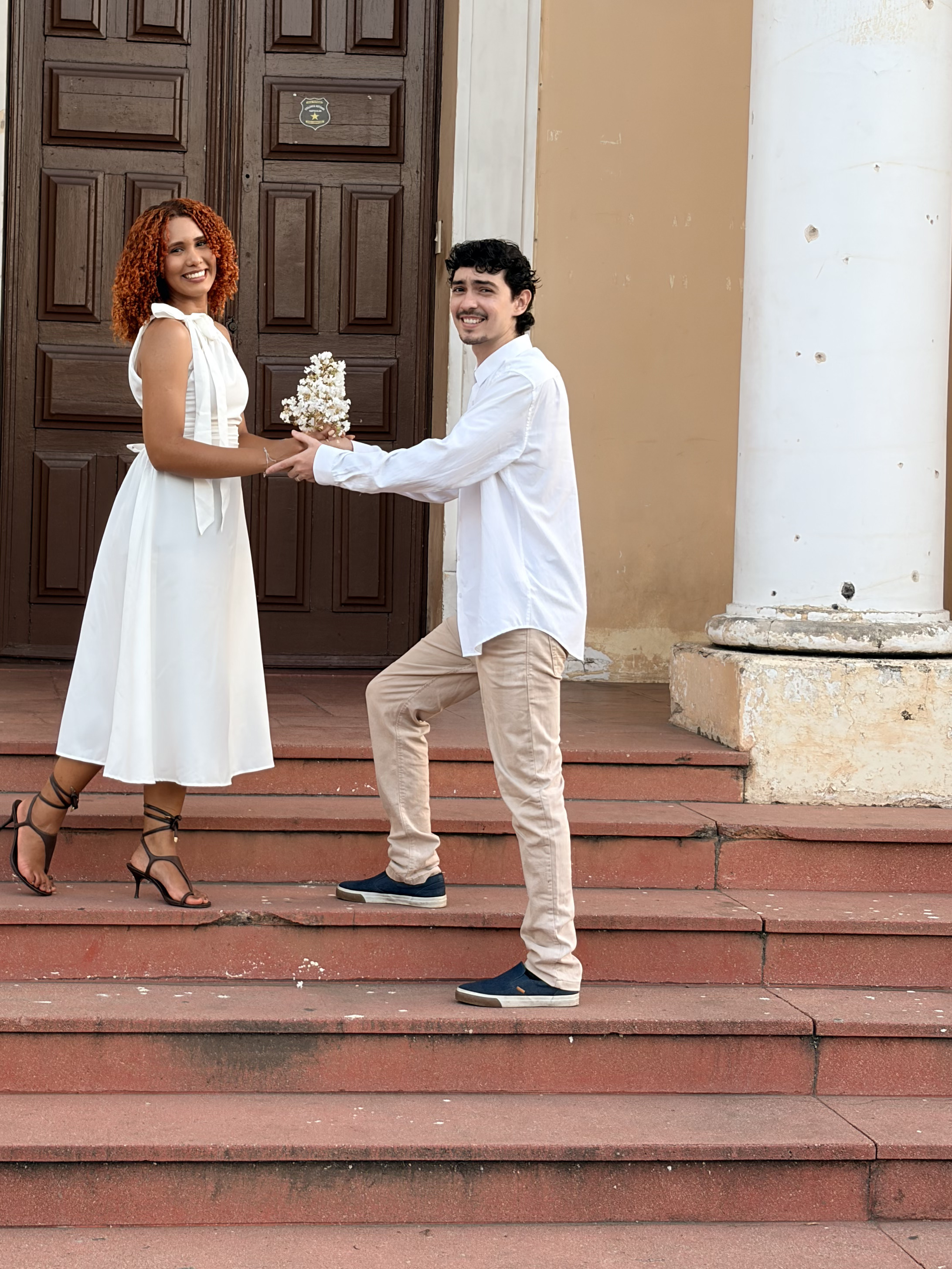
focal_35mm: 72
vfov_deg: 26.9
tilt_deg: +1.0
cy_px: 474
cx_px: 342
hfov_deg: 20.4
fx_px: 2640
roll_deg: -1.5
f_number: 1.6
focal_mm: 5.96
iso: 25
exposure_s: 1/121
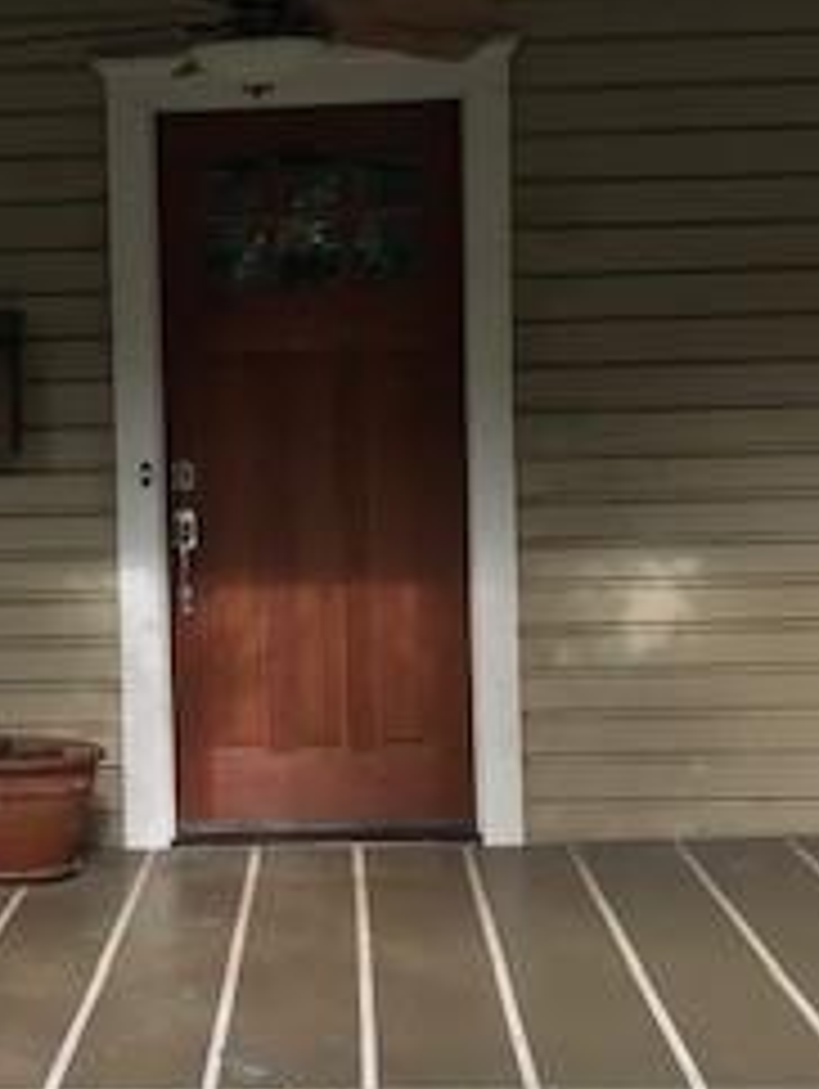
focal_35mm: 74
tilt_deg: -4.3
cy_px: 603
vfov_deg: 26.3
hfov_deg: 19.7
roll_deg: +0.8
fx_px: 2330
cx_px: 171
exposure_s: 1/245
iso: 20
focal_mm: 3.99
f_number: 1.8
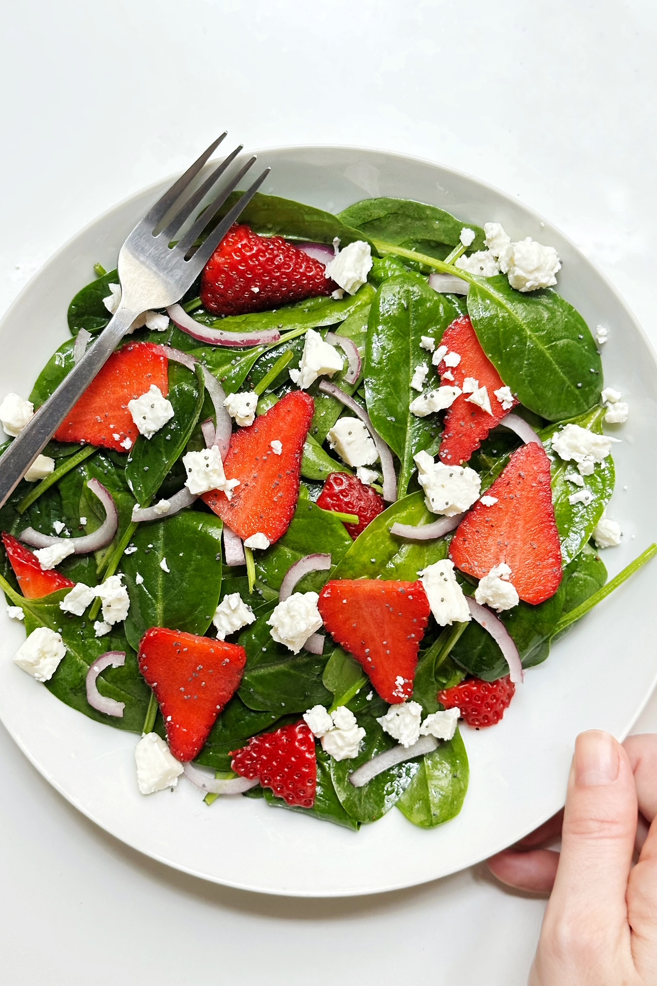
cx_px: 325
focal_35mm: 50
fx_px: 1369
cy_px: 493
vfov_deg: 39.6
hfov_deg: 27.0
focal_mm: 6.86
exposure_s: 1/40
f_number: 1.78
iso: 400
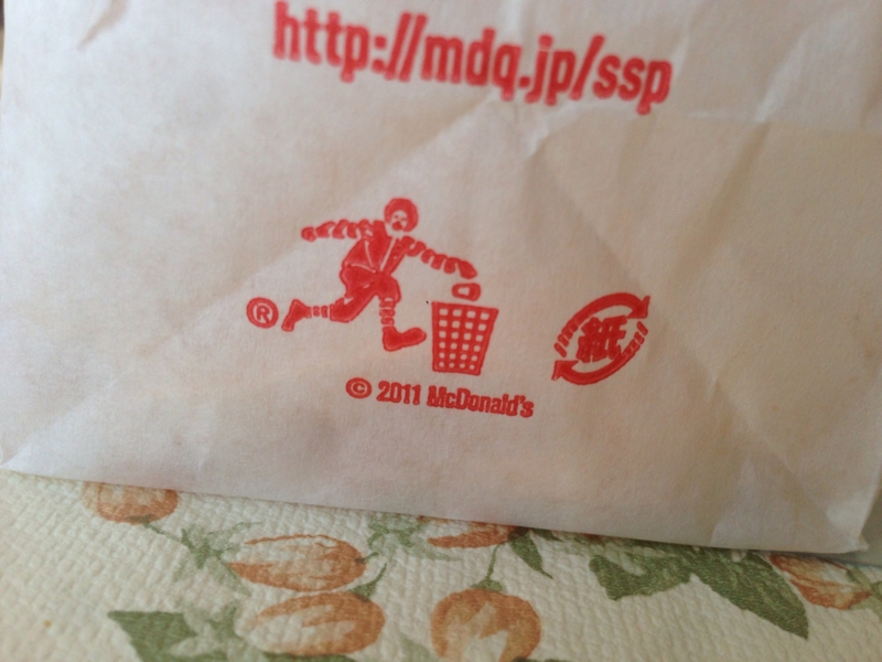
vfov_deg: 42.9
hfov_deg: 55.4
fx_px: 841
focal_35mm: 33
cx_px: 441
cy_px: 331
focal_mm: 4.13
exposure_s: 1/120
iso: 100
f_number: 2.4
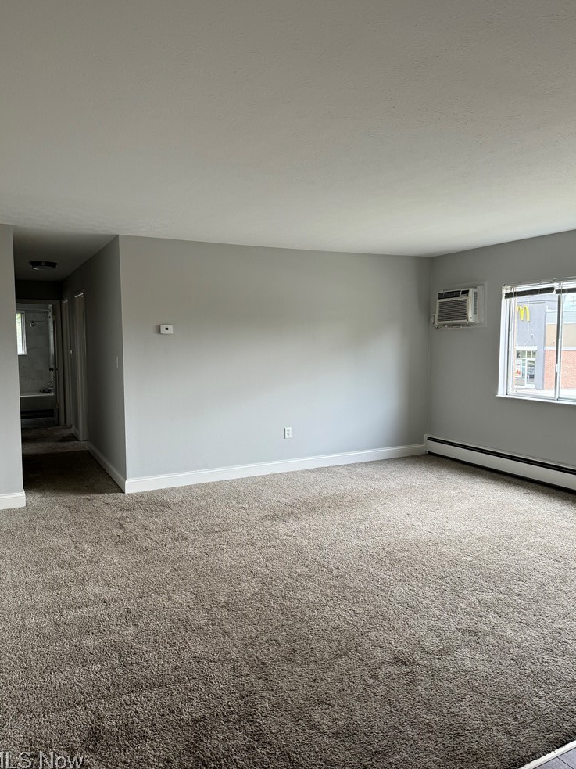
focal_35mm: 25
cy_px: 383
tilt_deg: -4.4
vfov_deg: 69.4
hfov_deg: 54.9
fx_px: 555
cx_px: 281
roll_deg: +0.4
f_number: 1.78
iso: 125
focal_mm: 6.76
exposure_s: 1/121
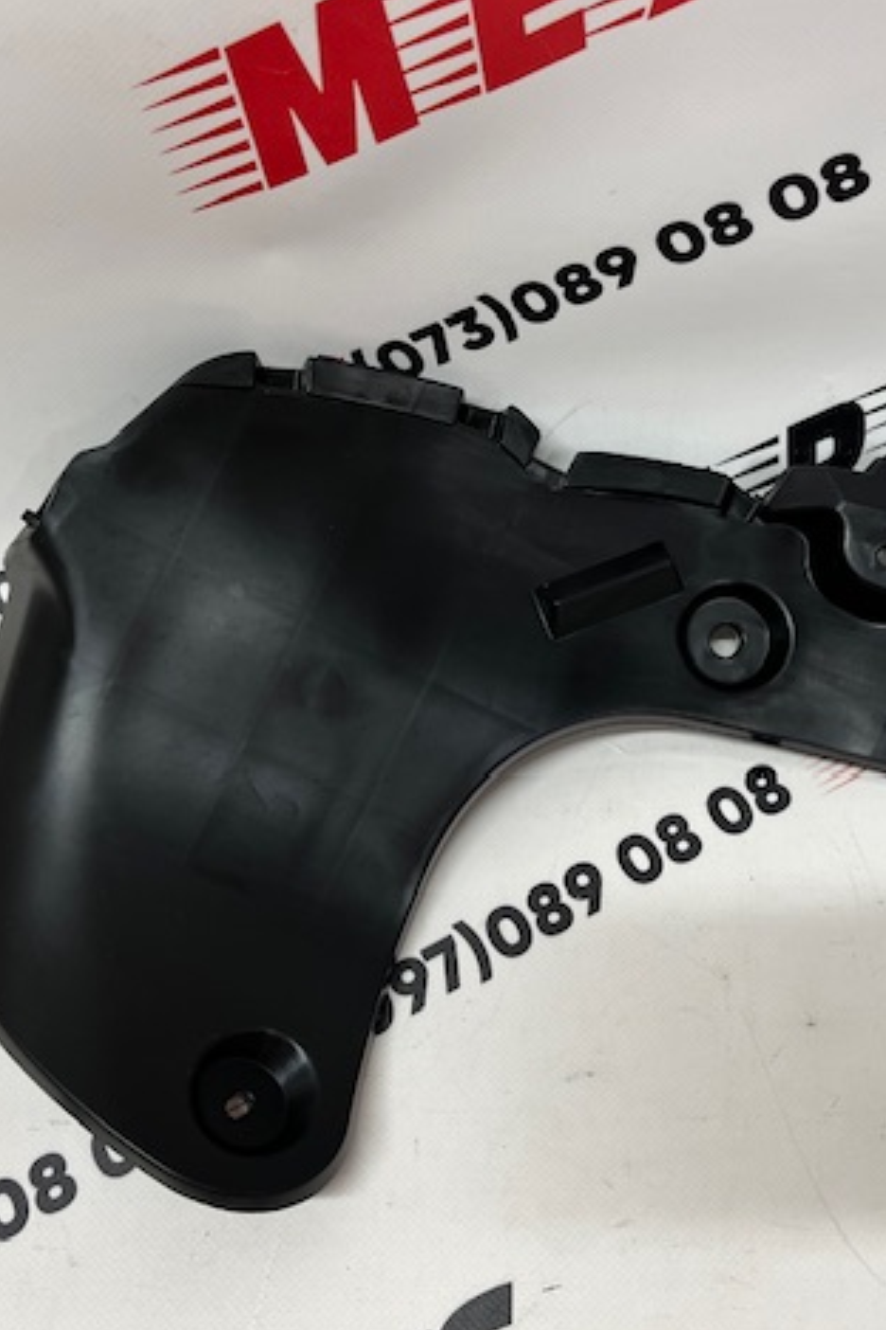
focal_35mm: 37
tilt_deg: -64.8
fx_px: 1366
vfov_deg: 51.9
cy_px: 662
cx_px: 528
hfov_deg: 35.8
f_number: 1.6
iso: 80
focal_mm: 5.1
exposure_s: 1/100
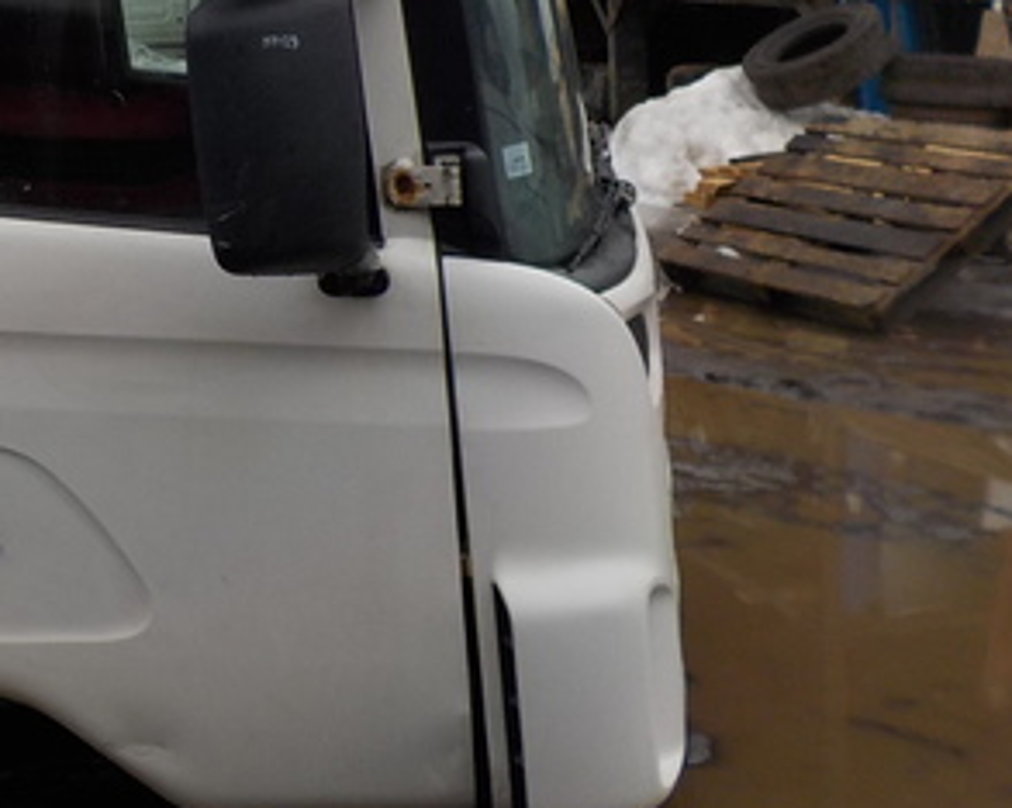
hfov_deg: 27.5
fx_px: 1916
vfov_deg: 23.1
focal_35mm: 64
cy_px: 52
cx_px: -55
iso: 125
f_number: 3.3
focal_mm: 4.1
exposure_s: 1/640
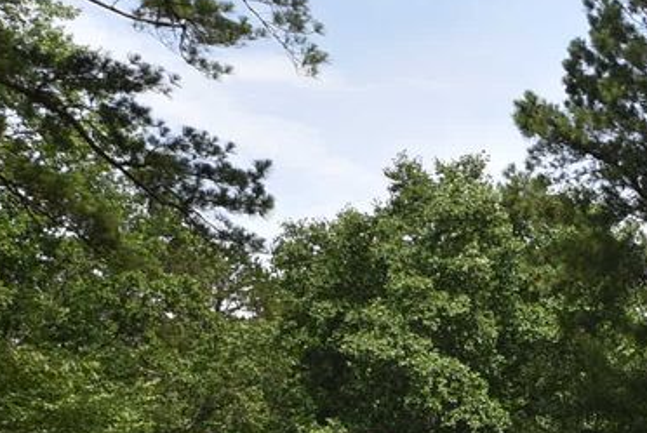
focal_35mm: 121
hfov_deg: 14.5
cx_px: 1226
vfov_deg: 11.2
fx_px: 2177
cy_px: 460
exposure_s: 1/250
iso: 180
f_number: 8
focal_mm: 20
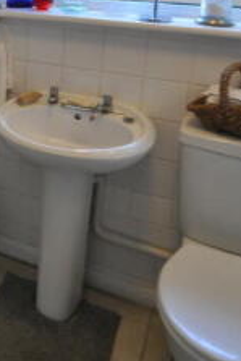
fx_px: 441
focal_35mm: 44
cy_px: 57
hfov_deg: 27.1
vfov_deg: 41.9
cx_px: -45
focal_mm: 10
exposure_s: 1/15
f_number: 4
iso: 400
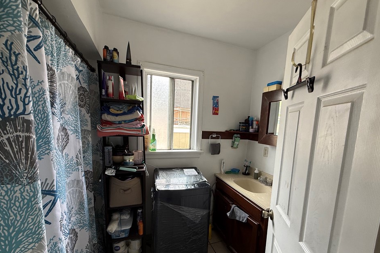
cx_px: 200
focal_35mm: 16
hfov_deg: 96.7
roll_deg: -3.2
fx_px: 169
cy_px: 145
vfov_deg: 73.3
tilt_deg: -8.5
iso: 125
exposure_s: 1/99
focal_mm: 2.22
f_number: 2.2
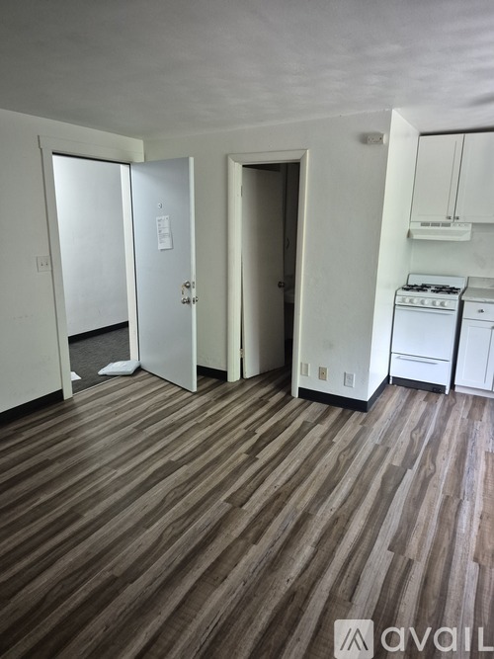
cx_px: 247
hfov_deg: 58.9
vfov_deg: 73.9
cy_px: 330
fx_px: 438
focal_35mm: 23
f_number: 1.8
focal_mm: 5.4
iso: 1000
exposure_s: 1/120
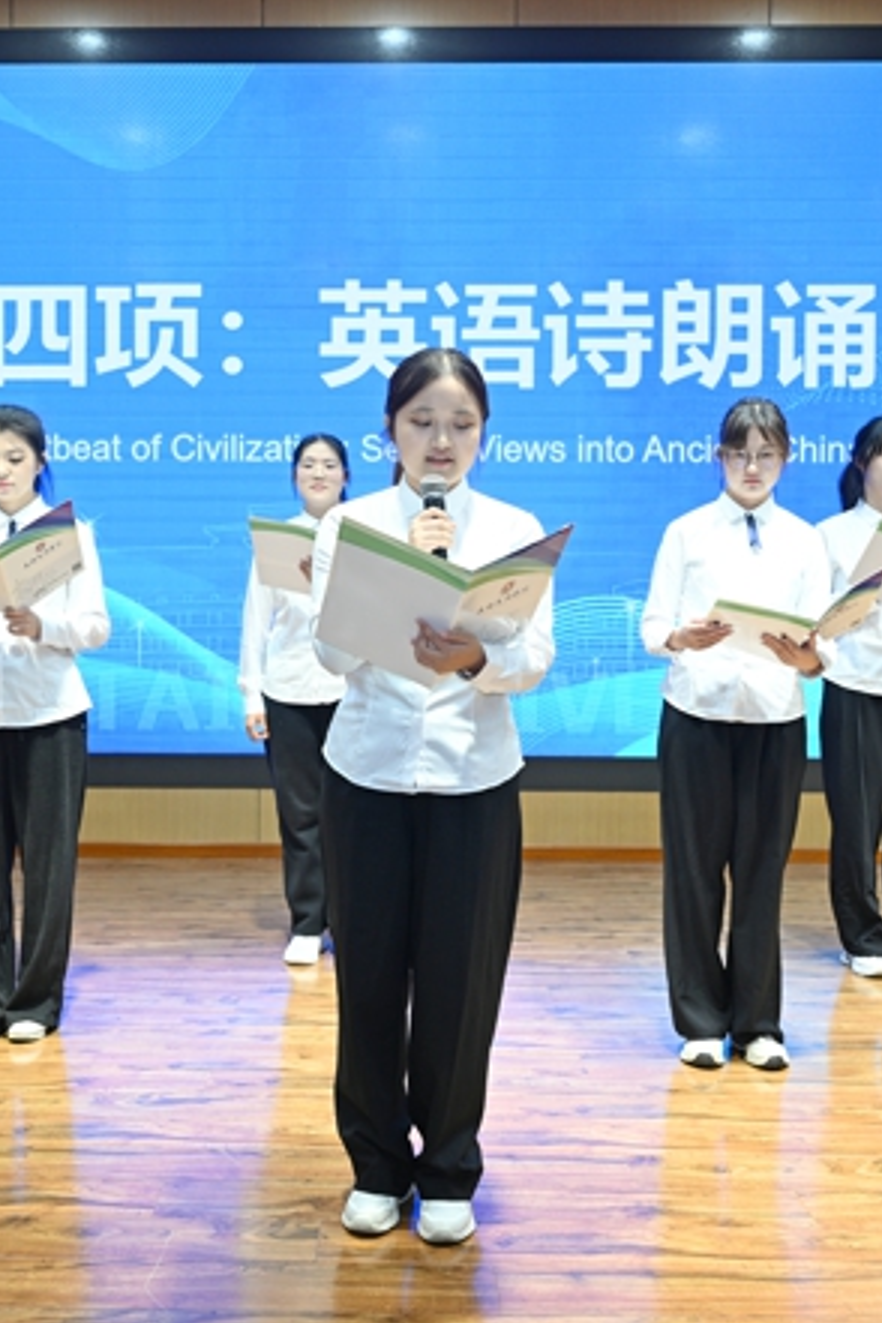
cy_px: 656
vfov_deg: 51.9
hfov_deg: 35.9
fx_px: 1360
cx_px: 384
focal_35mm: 37
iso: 720
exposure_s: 1/80
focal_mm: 24
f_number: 4
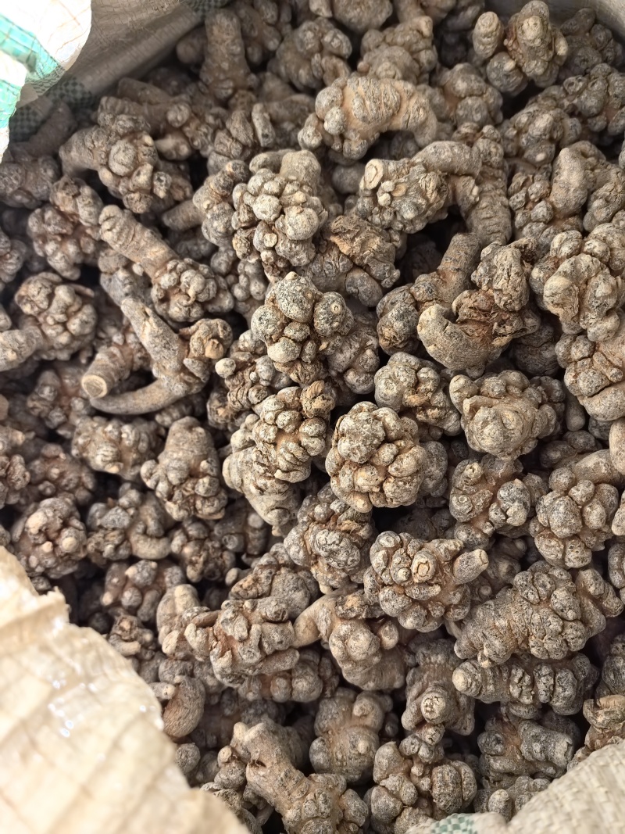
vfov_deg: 65.3
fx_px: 650
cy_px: 417
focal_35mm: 27
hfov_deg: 51.3
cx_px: 312
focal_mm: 6.98
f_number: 2
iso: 320
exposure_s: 1/33.3
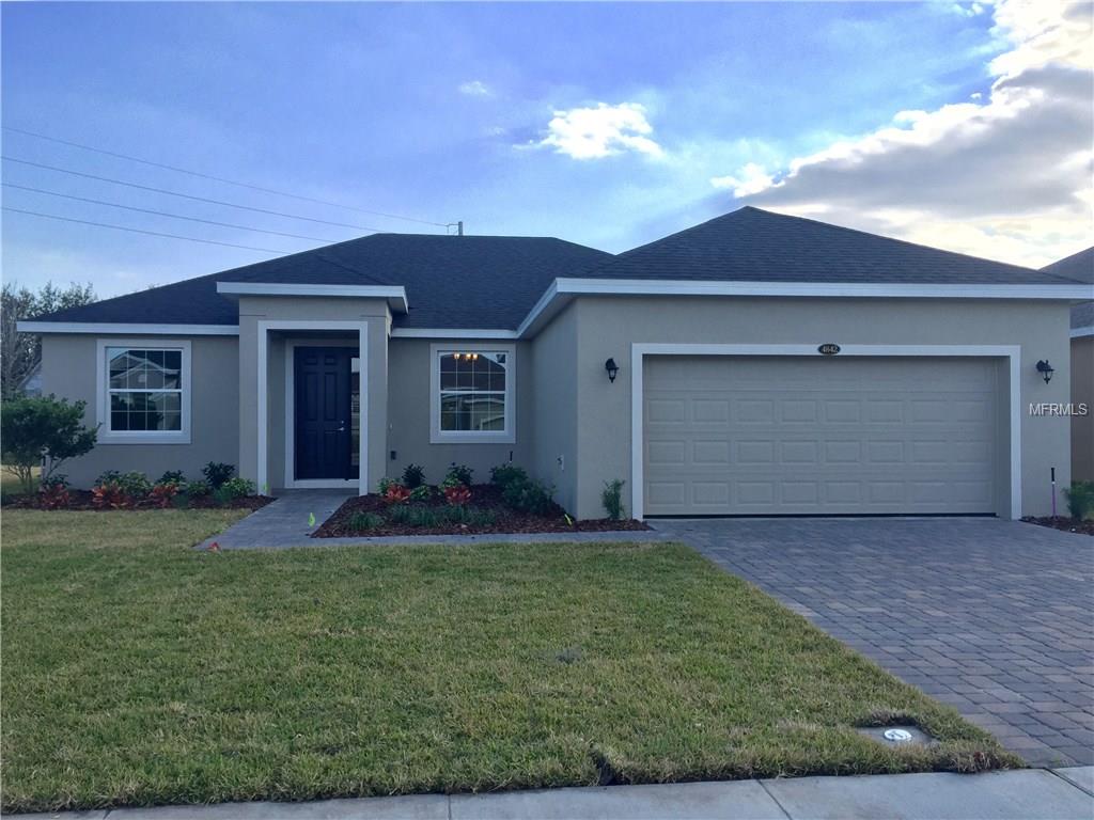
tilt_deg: +0.7
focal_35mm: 29
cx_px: 547
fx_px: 917
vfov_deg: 48.2
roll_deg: -0.5
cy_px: 410
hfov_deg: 61.7
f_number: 2.2
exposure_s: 1/989
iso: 32
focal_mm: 4.15
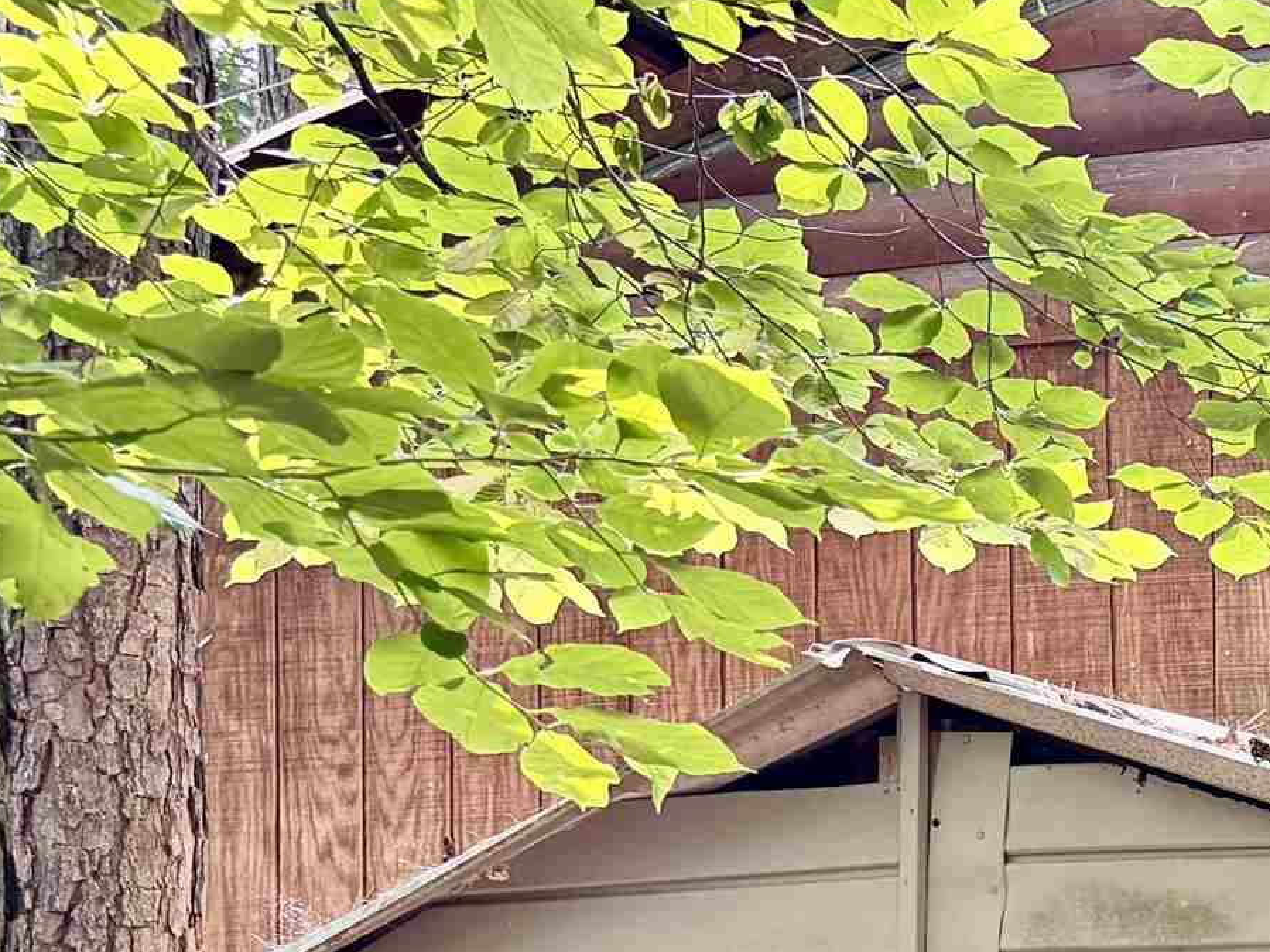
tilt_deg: -0.1
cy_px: 1182
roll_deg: +0.3
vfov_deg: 17.1
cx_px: 2139
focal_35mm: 82
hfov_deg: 19.3
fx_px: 3008
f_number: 1.78
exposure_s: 1/121
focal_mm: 6.76
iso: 160
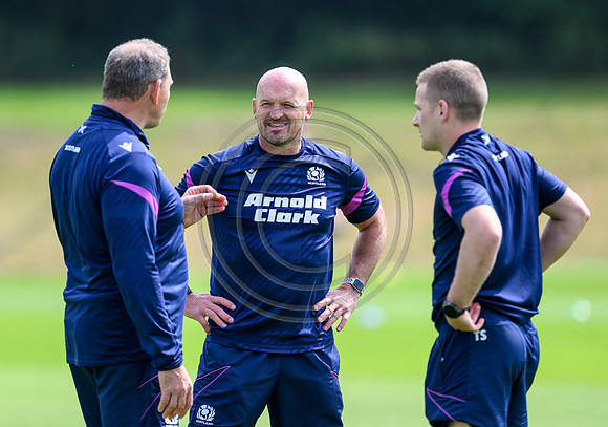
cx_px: 290
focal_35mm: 471
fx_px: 8087
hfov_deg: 4.3
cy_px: 184
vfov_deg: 3.0
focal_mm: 400
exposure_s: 1/2500
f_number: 3.5
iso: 400
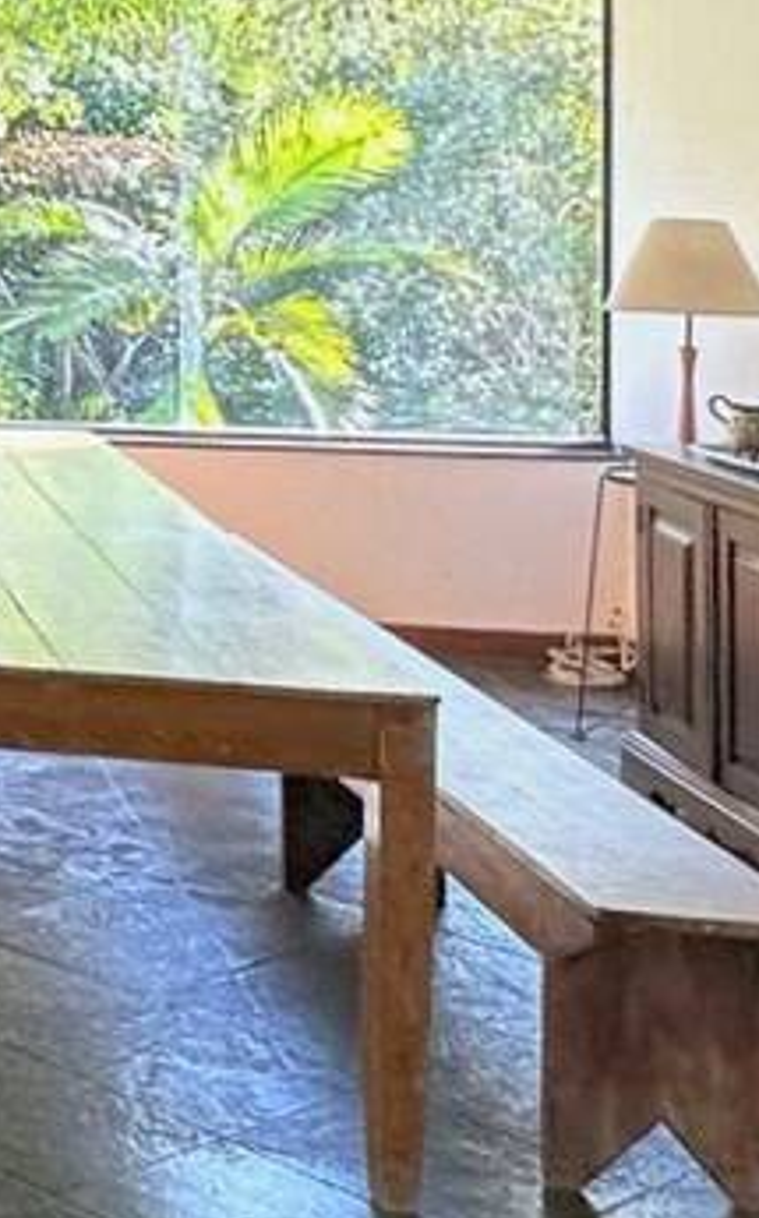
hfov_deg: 14.3
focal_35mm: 62
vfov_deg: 31.3
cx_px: -1045
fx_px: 2056
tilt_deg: +0.0
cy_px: 95
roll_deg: +0.7
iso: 160
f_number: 2.2
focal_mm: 2.22
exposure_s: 1/120
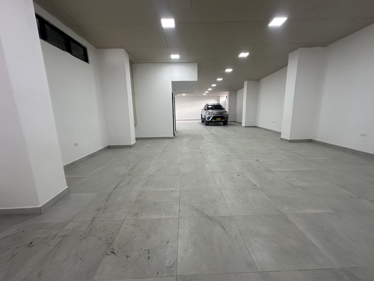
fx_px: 151
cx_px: 187
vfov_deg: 85.7
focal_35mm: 14
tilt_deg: -12.7
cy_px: 140
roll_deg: -0.7
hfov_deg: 102.1
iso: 200
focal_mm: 2.22
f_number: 2.2
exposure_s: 1/120
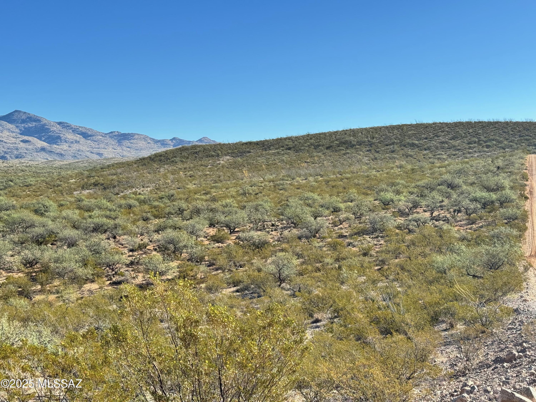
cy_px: 201
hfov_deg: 39.7
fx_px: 743
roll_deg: +1.1
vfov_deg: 30.3
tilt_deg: -2.2
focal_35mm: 48
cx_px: 268
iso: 64
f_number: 1.78
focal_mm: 6.76
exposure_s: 1/2513
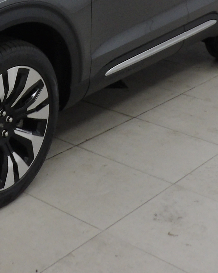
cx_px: -7
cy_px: -9
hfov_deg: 19.5
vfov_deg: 23.8
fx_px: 613
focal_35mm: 76
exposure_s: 1/33
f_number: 3.2
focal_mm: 4.3
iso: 163
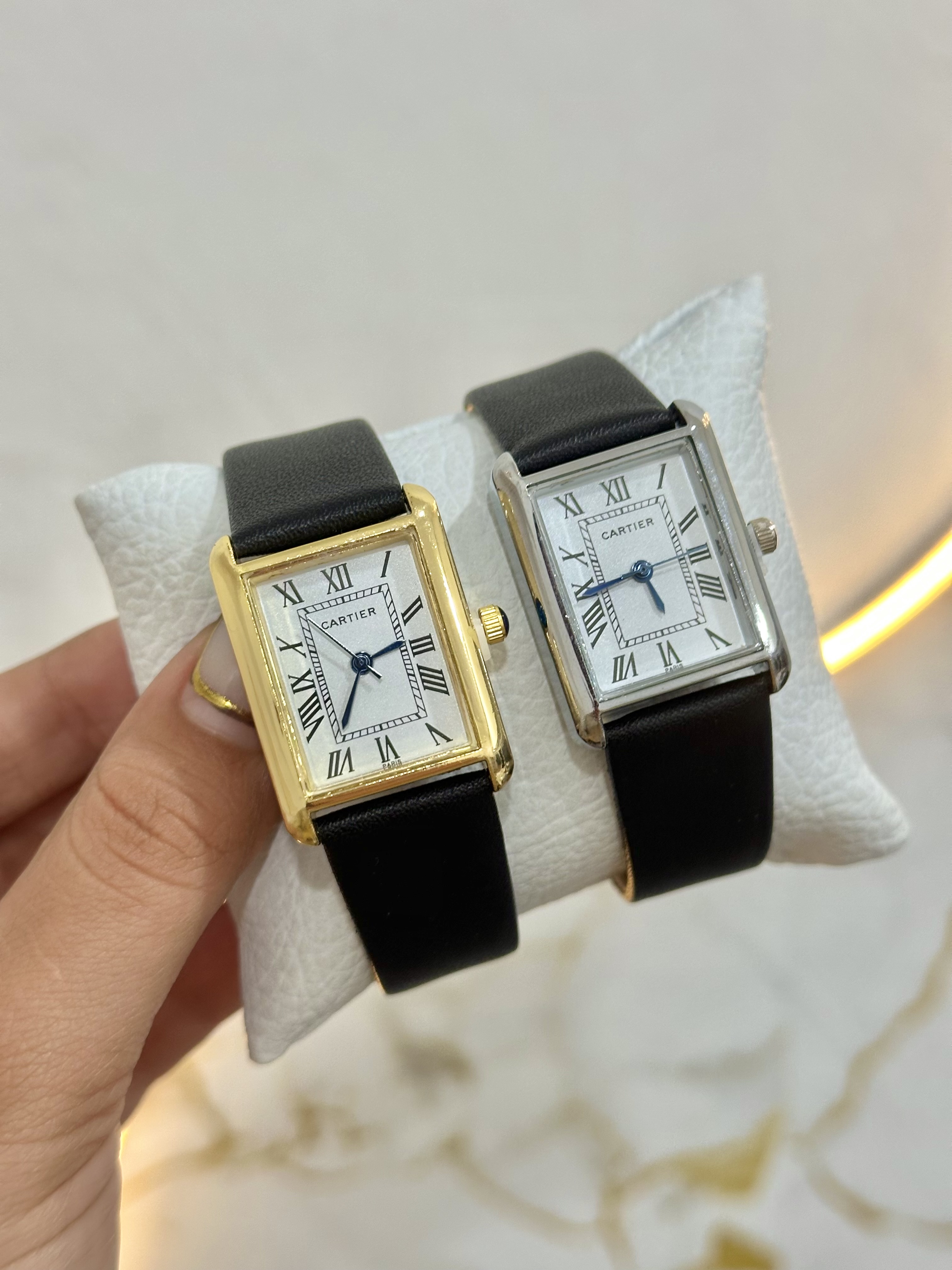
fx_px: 1760
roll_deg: -0.6
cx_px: 476
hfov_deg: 30.3
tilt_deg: -19.8
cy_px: 635
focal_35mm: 48
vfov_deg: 39.7
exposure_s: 1/60
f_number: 1.78
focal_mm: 6.86
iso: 125
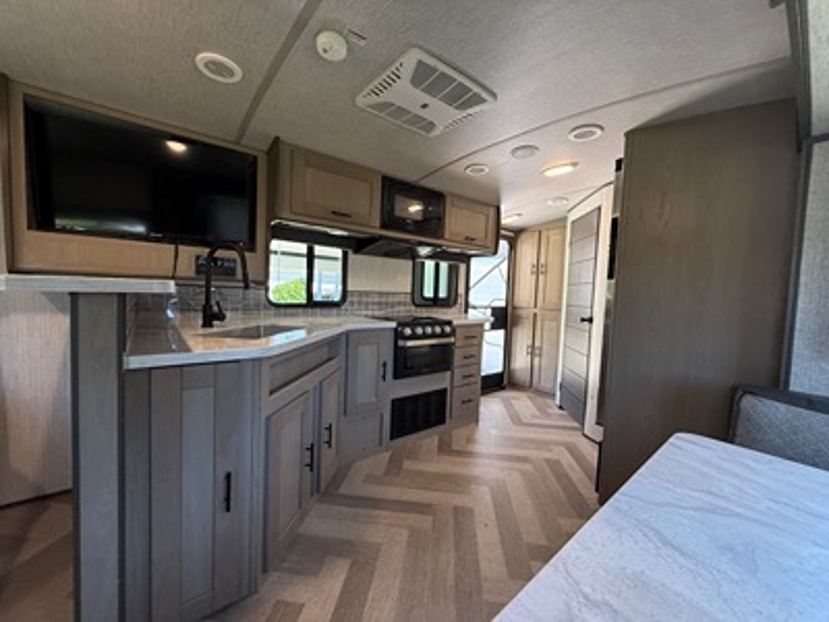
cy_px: 311
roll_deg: -3.0
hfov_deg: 102.1
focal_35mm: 14
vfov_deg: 85.7
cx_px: 414
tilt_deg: -2.3
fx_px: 335
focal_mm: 2.22
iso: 250
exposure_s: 1/99
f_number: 2.2
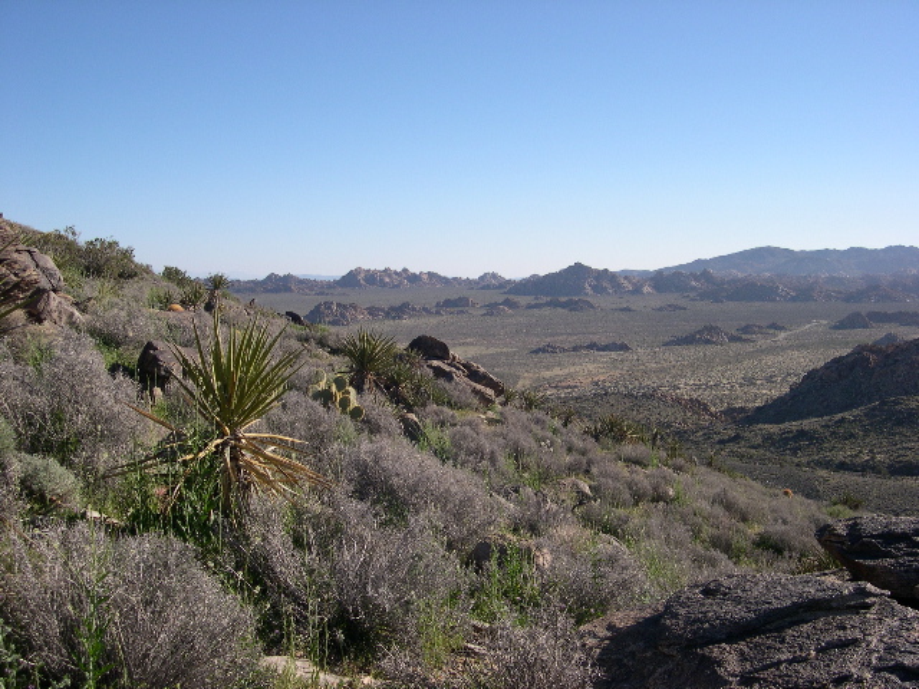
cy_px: 344
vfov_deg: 37.7
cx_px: 460
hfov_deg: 49.0
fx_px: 1009
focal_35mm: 38
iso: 100
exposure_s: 1/237
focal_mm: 8
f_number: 7.6
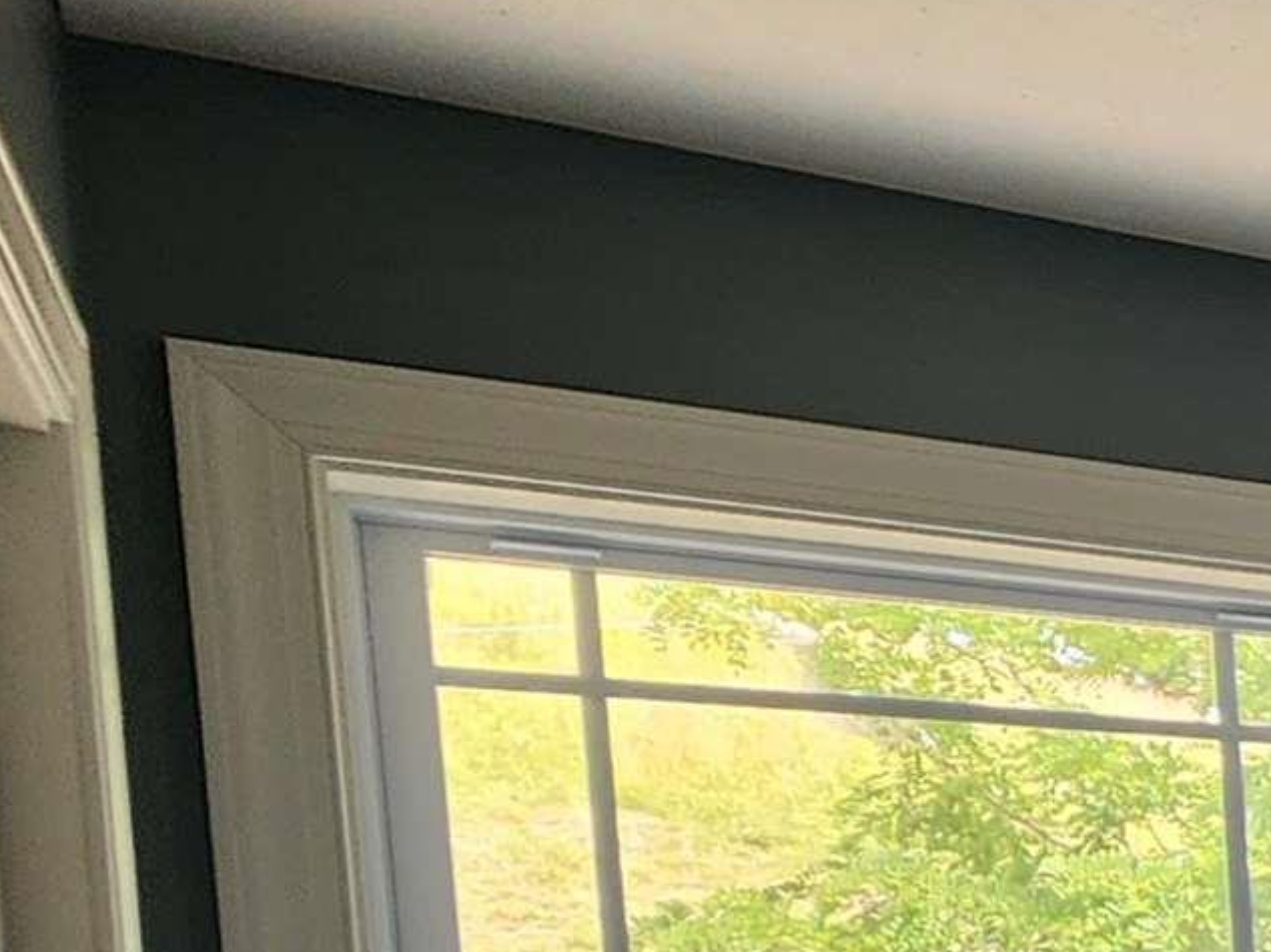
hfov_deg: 16.7
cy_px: 1255
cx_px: 2835
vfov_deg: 21.0
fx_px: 2312
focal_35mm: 63
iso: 100
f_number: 2.2
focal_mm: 2.2
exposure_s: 1/60
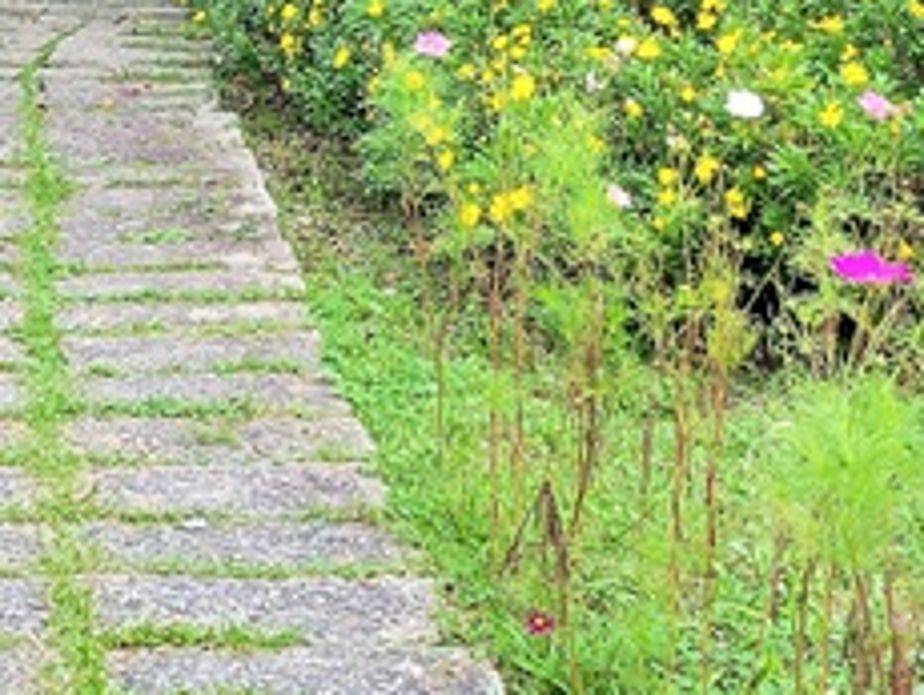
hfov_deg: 16.9
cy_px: -398
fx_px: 3019
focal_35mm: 113
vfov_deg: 12.4
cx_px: -72
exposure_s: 1/120
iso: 80
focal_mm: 5.4
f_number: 1.8
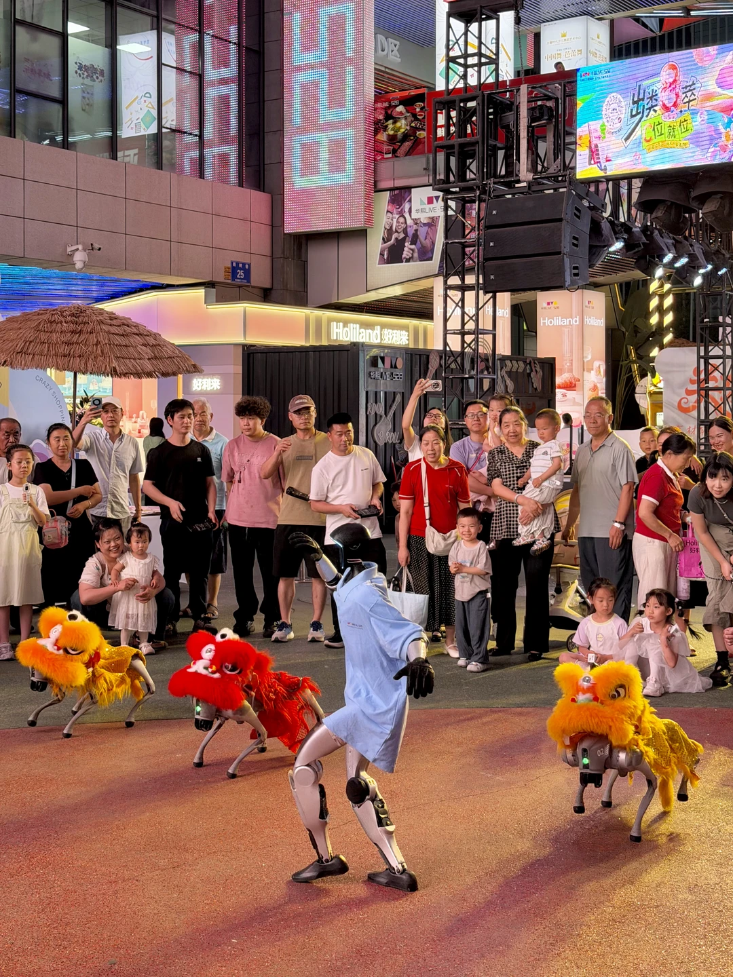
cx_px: 366
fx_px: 1355
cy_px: 488
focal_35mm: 48
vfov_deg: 39.7
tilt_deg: -2.5
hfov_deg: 30.3
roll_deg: +0.3
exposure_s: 1/240
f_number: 1.78
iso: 160
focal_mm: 6.76
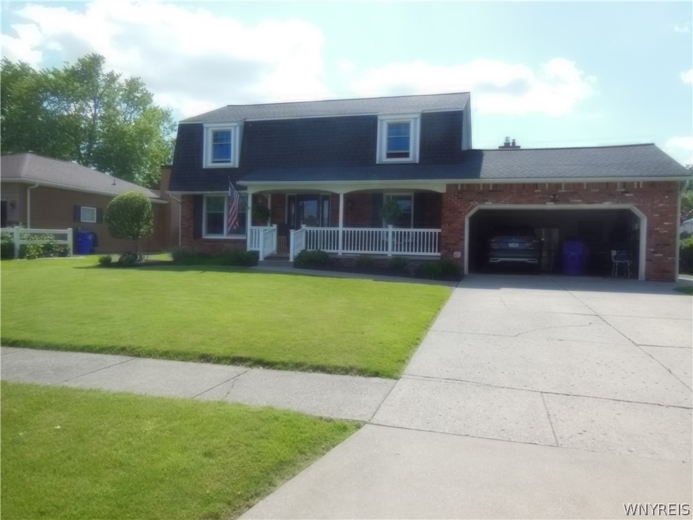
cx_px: 346
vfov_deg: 54.9
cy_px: 260
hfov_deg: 69.4
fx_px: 500
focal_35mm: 25
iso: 125
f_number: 3.5
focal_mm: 4.5
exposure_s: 1/800
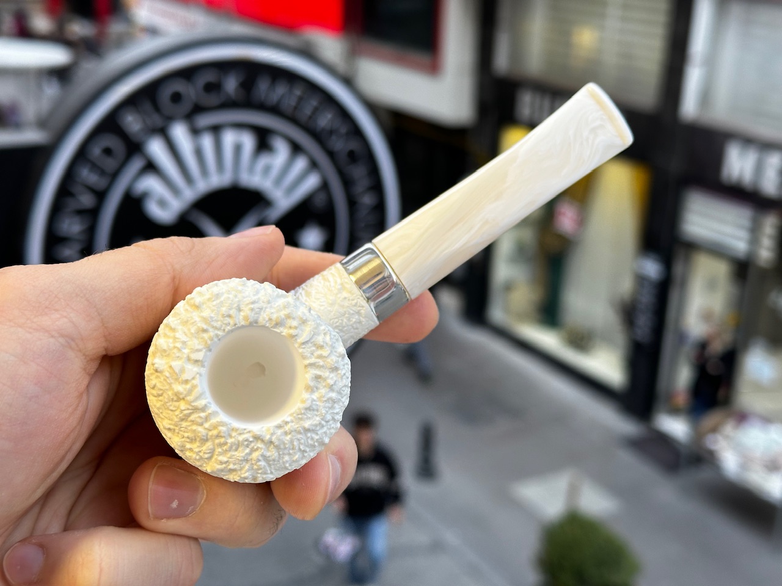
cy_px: 293
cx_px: 391
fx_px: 1084
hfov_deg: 39.7
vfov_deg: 30.3
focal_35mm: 48
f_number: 1.78
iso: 64
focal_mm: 6.86
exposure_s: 1/50
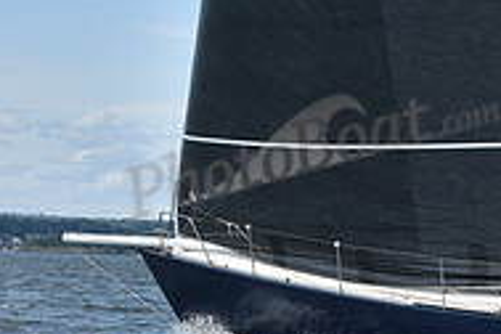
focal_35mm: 215
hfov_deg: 9.4
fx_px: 2992
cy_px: 250
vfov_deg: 6.4
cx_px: 639
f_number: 8
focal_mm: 70
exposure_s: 1/1000
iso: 320
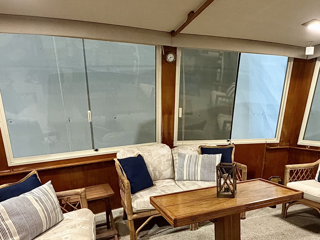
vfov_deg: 47.0
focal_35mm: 29
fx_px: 268
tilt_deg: -14.2
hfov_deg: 60.4
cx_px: 210
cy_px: 171
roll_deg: +0.6
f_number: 2.2
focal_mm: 2.22
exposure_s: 1/55
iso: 500
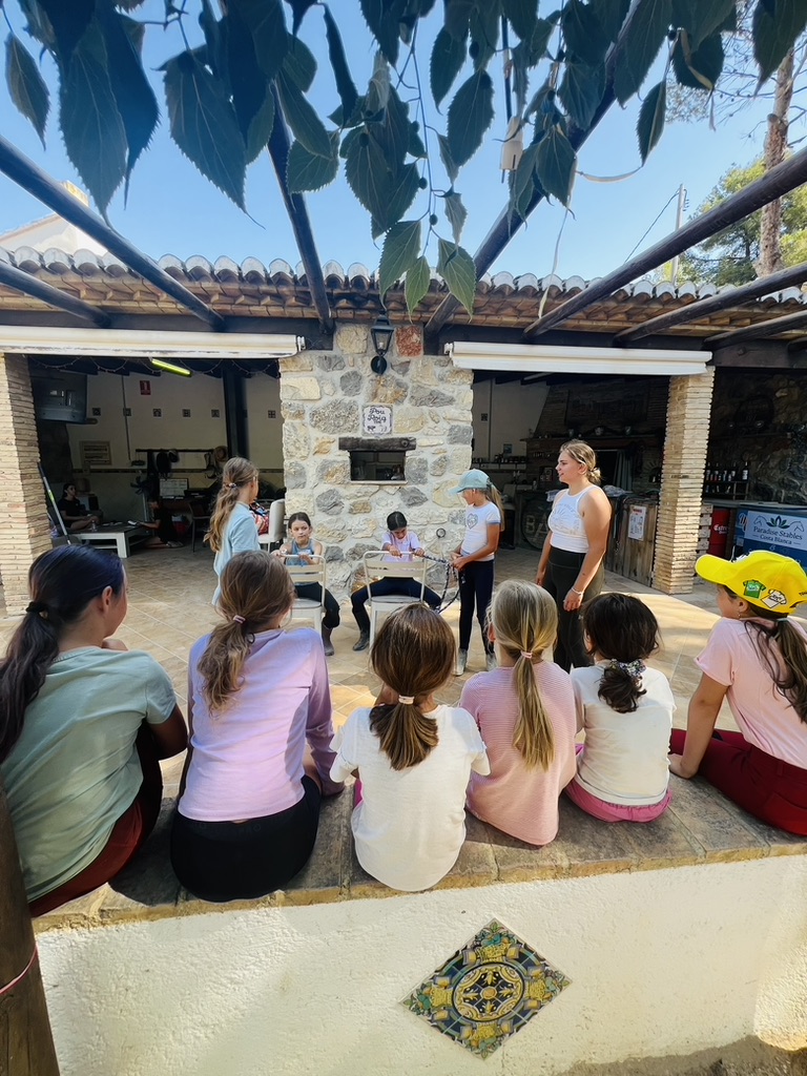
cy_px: 538
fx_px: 404
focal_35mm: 13
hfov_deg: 89.9
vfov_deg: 106.2
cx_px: 404
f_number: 1.8
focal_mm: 1.57
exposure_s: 1/149
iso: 32
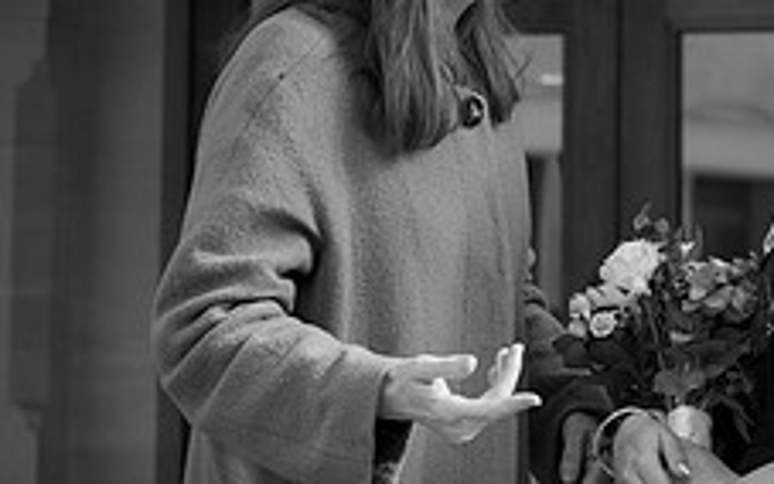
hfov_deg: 13.2
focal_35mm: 156
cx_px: 822
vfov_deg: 8.4
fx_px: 3291
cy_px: 112
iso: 200
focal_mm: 40
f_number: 2.8
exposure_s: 1/2000
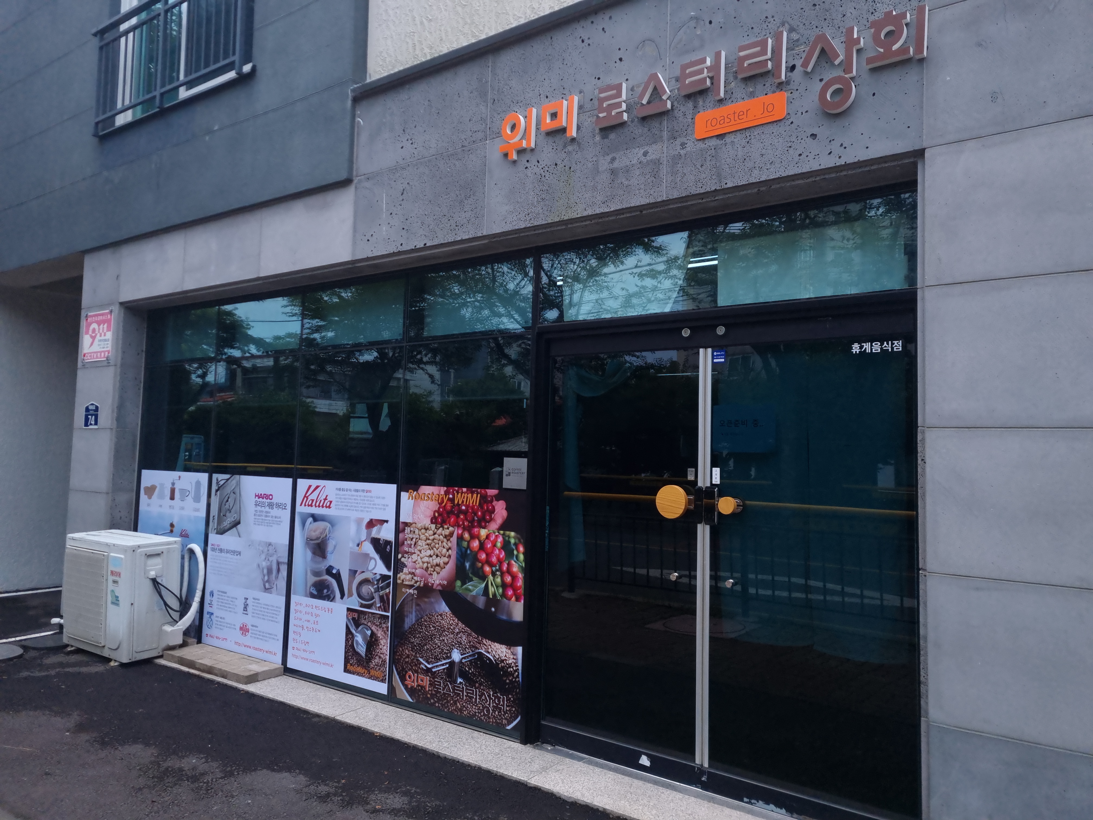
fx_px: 821
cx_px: 546
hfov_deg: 67.3
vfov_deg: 53.1
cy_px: 410
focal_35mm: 26
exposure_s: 1/6000
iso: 320
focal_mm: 5.4
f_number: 1.8
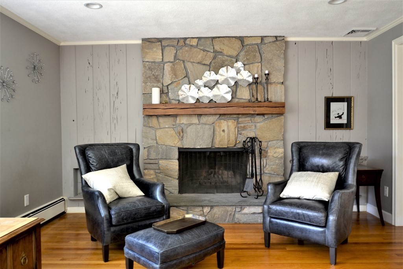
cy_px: 134
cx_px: 202
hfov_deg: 67.4
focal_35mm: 27
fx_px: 302
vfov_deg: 47.9
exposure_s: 1/10
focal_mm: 18
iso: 100
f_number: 4.2
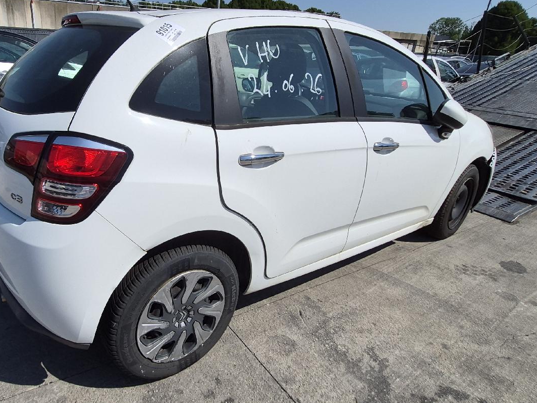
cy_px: 176
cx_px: 190
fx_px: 341
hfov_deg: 74.6
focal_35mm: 22
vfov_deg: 60.9
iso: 40
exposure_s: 1/5000
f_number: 2.2
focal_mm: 1.74
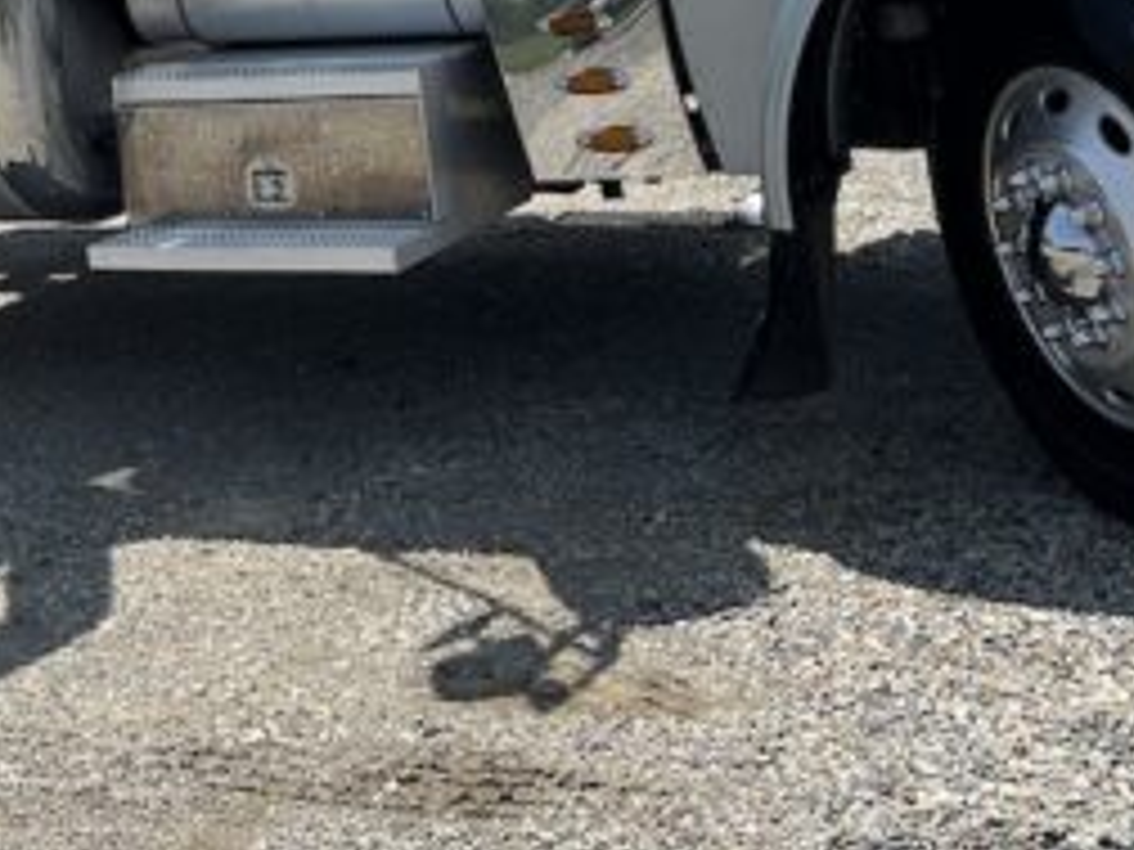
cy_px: -220
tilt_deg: +0.9
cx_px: 261
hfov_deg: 26.3
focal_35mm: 73
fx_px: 2391
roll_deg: +9.2
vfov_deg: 18.9
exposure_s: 1/5848
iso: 80
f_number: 1.78
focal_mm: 6.86
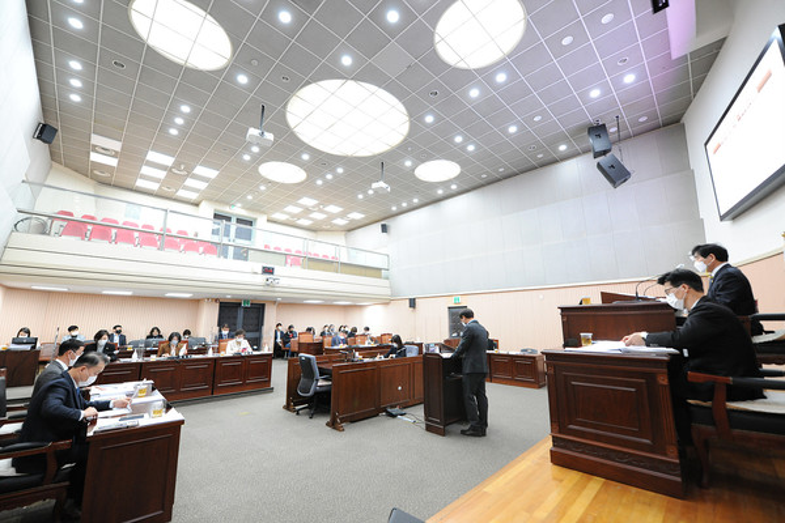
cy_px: 262
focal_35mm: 14
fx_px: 305
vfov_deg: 81.2
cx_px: 392
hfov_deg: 104.3
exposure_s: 1/125
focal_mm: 14
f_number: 4
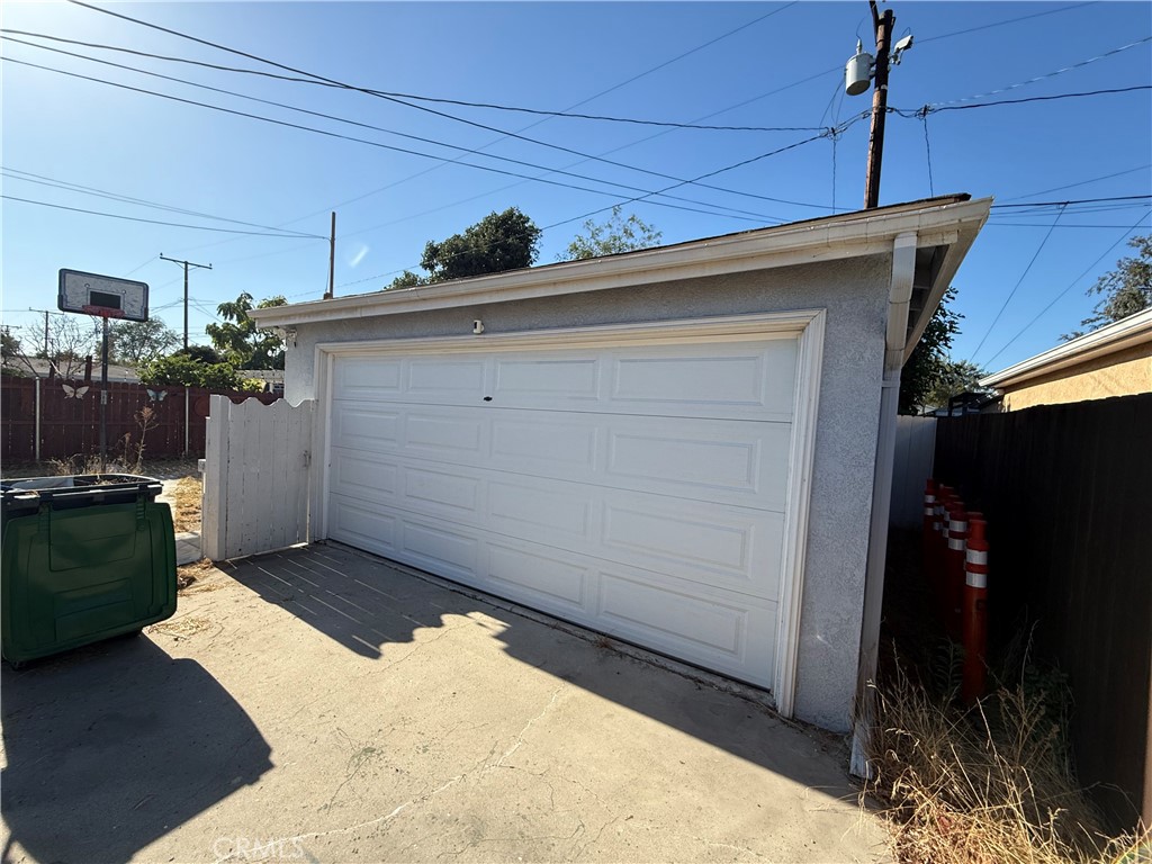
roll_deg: -3.4
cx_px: 576
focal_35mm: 14
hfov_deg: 102.1
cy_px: 432
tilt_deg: -1.8
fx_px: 466
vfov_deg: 85.7
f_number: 2.2
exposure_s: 1/1572
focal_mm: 2.22
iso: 64
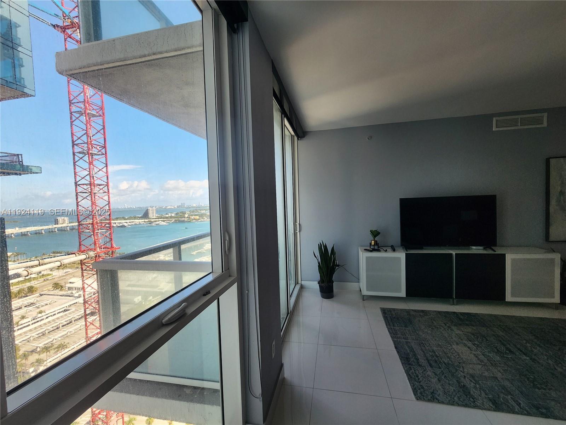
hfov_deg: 106.2
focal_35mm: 13
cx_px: 283
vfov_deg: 89.9
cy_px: 212
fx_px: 213
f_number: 2.2
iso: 50
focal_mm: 2.2
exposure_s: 1/182
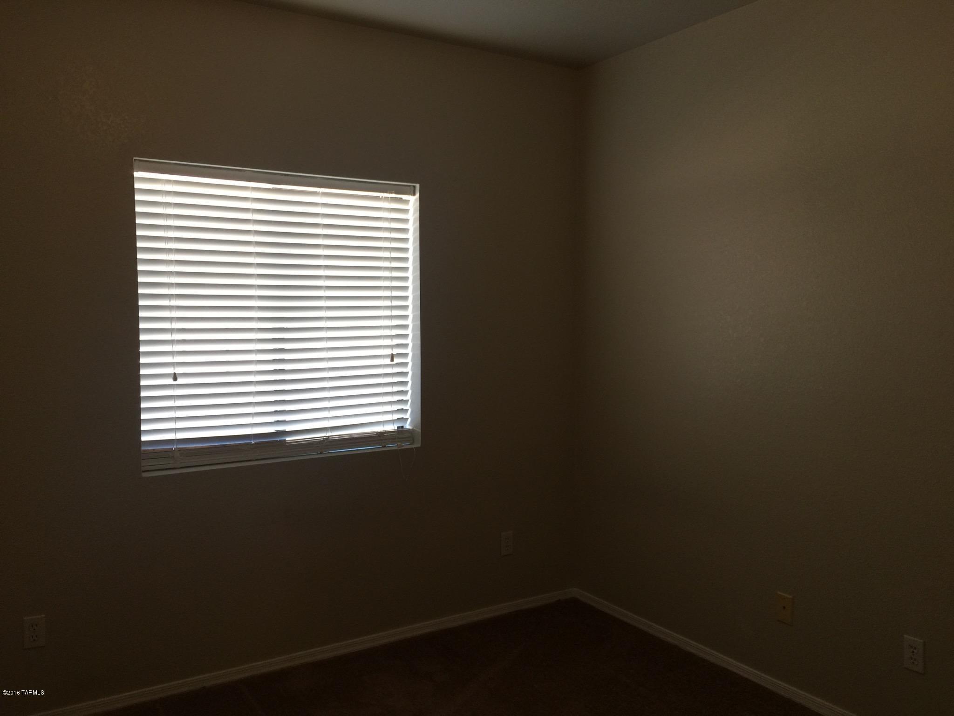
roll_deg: -1.3
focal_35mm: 29
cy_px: 358
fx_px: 799
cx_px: 477
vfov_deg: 48.2
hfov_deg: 61.7
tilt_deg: -1.2
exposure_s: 1/30
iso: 32
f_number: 2.2
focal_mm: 4.15
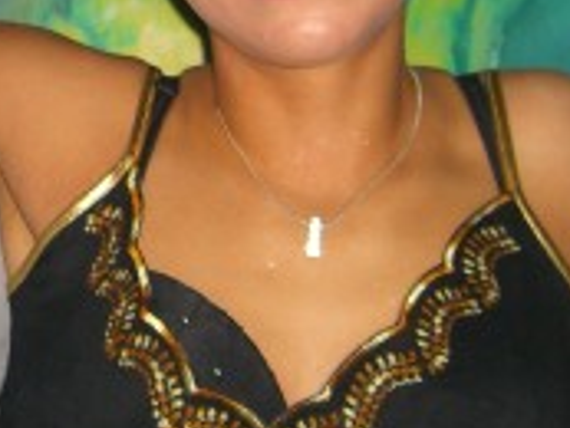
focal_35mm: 132
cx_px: -13
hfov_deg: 14.7
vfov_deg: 11.2
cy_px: 49
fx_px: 2175
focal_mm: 7.9
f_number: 2.8
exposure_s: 1/60
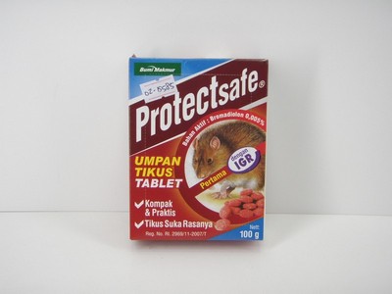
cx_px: 196
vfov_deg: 28.6
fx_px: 578
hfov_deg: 37.5
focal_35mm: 51
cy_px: 147
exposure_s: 1/40
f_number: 4
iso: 200
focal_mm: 9.13
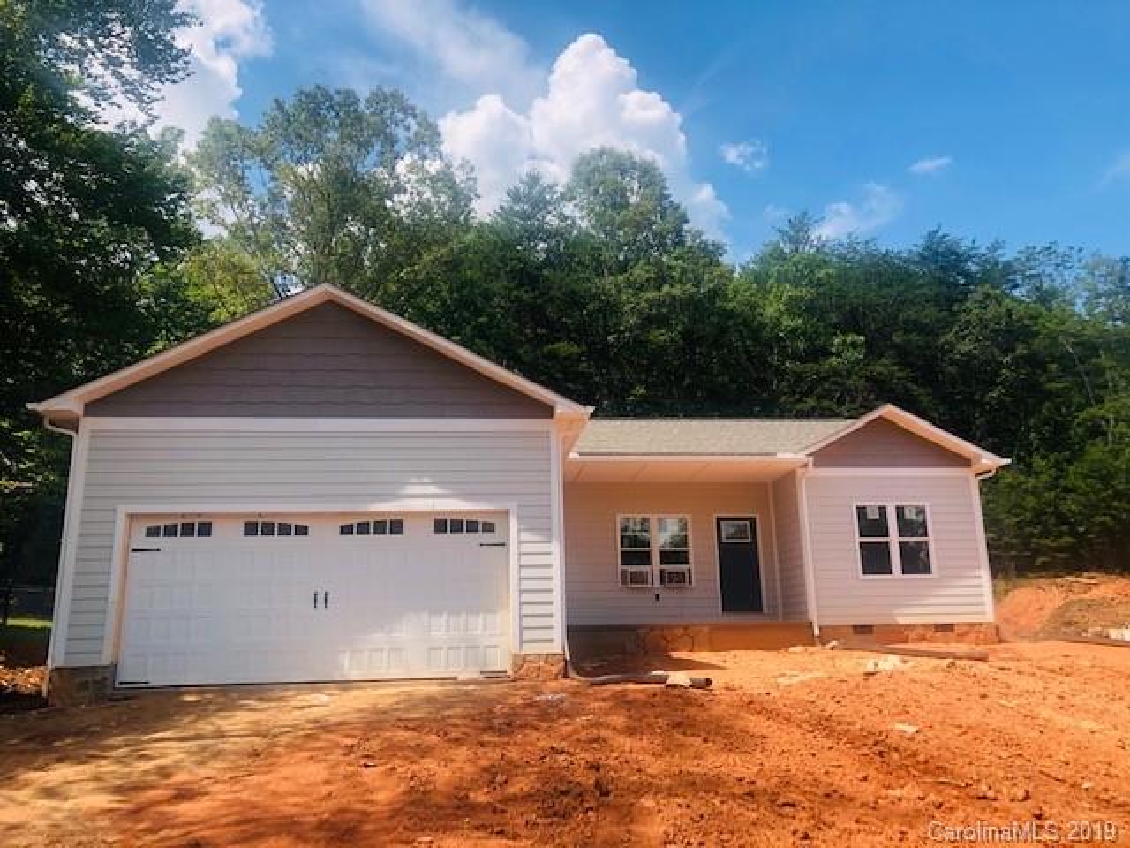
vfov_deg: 49.7
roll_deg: +0.5
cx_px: 565
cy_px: 424
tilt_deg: +13.7
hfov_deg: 63.4
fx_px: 914
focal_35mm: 28
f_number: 1.8
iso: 20
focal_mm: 3.99
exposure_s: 1/1156
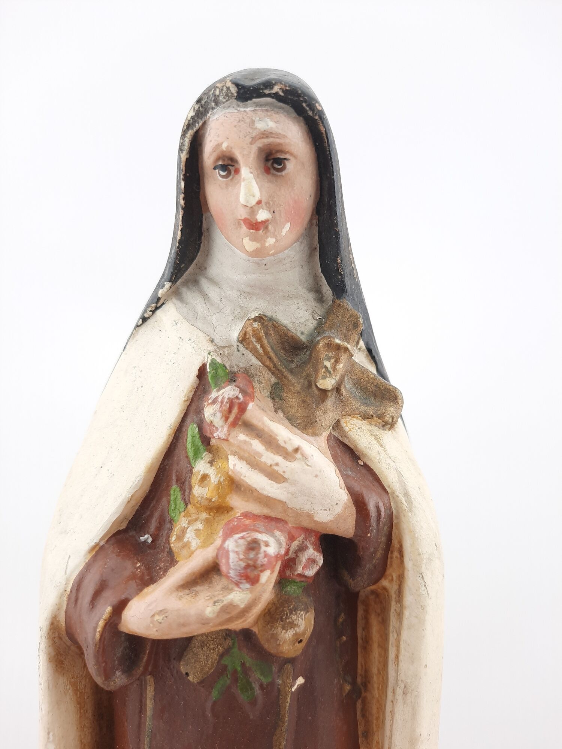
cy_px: 374
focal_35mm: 25
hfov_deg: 54.9
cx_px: 281
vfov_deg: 69.4
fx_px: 541
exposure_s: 1/191
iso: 32
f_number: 2
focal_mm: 4.6
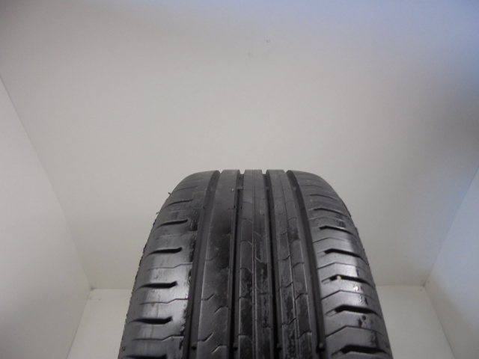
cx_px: 240
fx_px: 360
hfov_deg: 67.3
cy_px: 180
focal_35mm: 26
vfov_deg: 53.1
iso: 100
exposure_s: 1/30
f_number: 3.5
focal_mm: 4.6
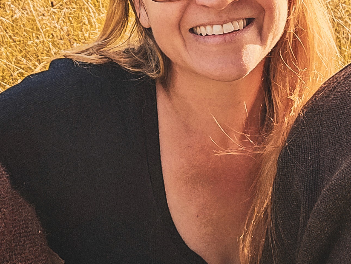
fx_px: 791
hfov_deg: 25.0
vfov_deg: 17.8
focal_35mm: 78
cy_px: -67
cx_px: 135
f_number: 2.2
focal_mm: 3.3
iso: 25
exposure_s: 1/200
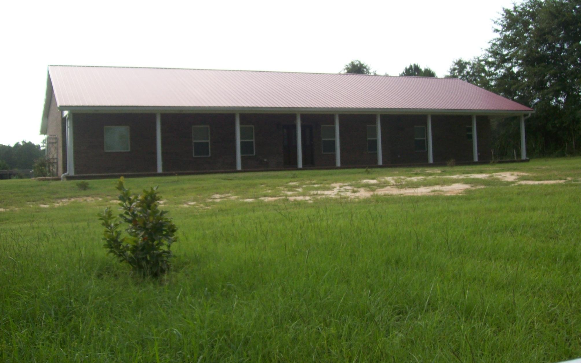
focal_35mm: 39
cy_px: 150
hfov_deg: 50.4
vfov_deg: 32.7
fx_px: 617
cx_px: 292
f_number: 2.7
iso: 80
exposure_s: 1/570
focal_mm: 6
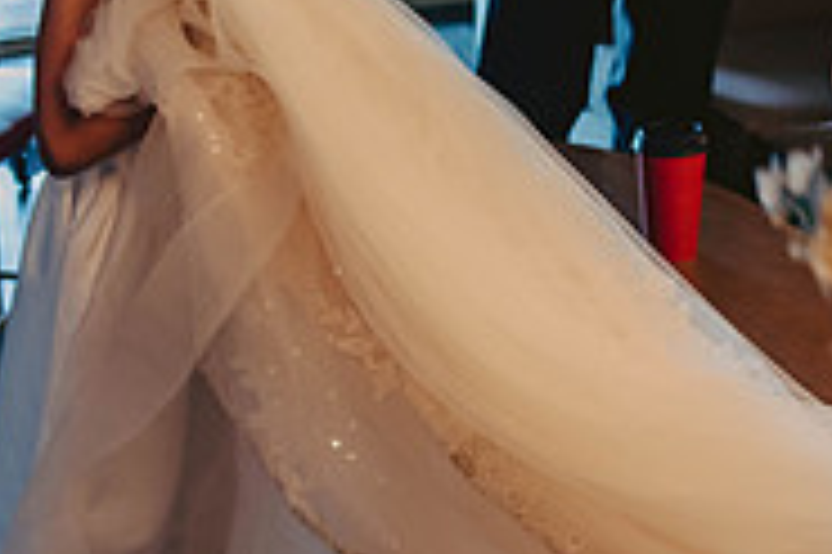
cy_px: 160
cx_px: 531
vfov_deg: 15.5
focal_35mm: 88
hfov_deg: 23.1
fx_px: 2032
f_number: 2.8
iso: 800
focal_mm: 28
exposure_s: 1/80
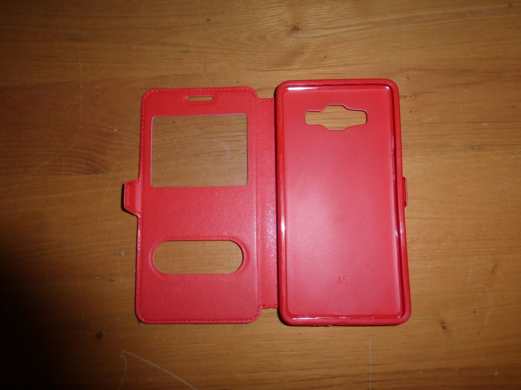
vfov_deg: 54.9
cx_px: 260
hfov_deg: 69.4
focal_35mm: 25
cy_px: 195
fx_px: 376
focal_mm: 4.3
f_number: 3.3
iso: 100
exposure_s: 1/60
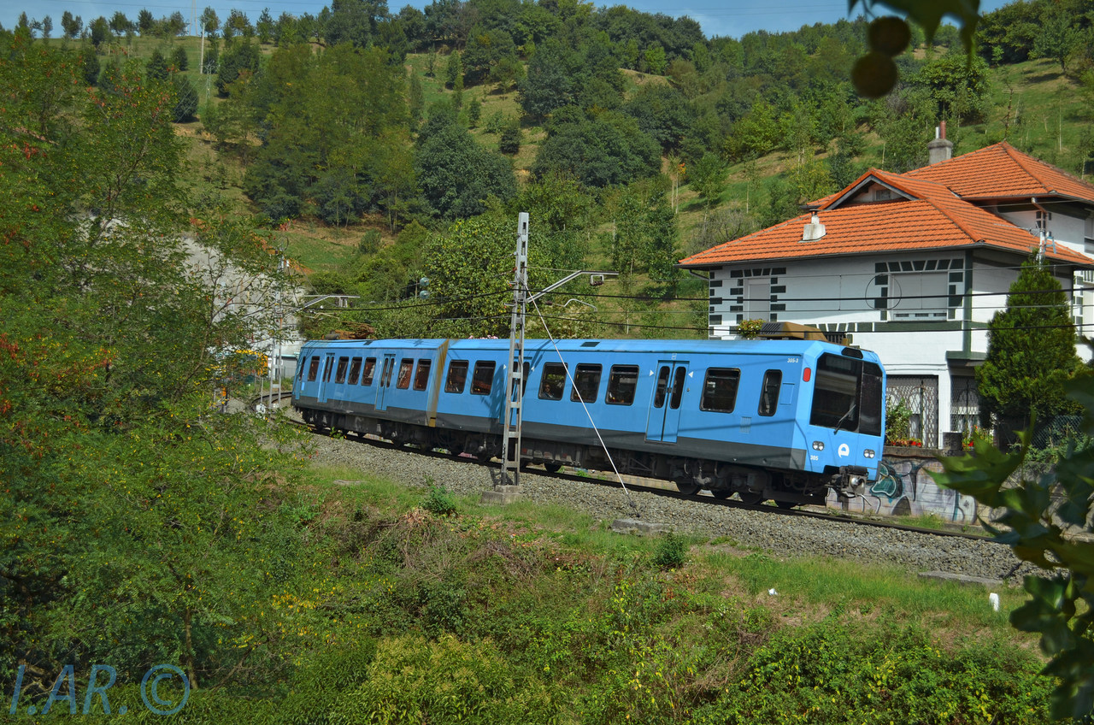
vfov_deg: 29.7
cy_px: 362
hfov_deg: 43.7
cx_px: 547
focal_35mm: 45
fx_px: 1365
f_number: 4.8
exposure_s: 1/640
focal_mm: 30
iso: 100
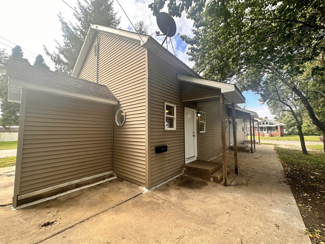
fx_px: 131
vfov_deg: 85.7
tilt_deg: +4.6
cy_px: 122
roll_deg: +0.7
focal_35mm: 14
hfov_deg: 102.1
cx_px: 162
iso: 40
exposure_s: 1/239
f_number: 2.2
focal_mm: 2.22
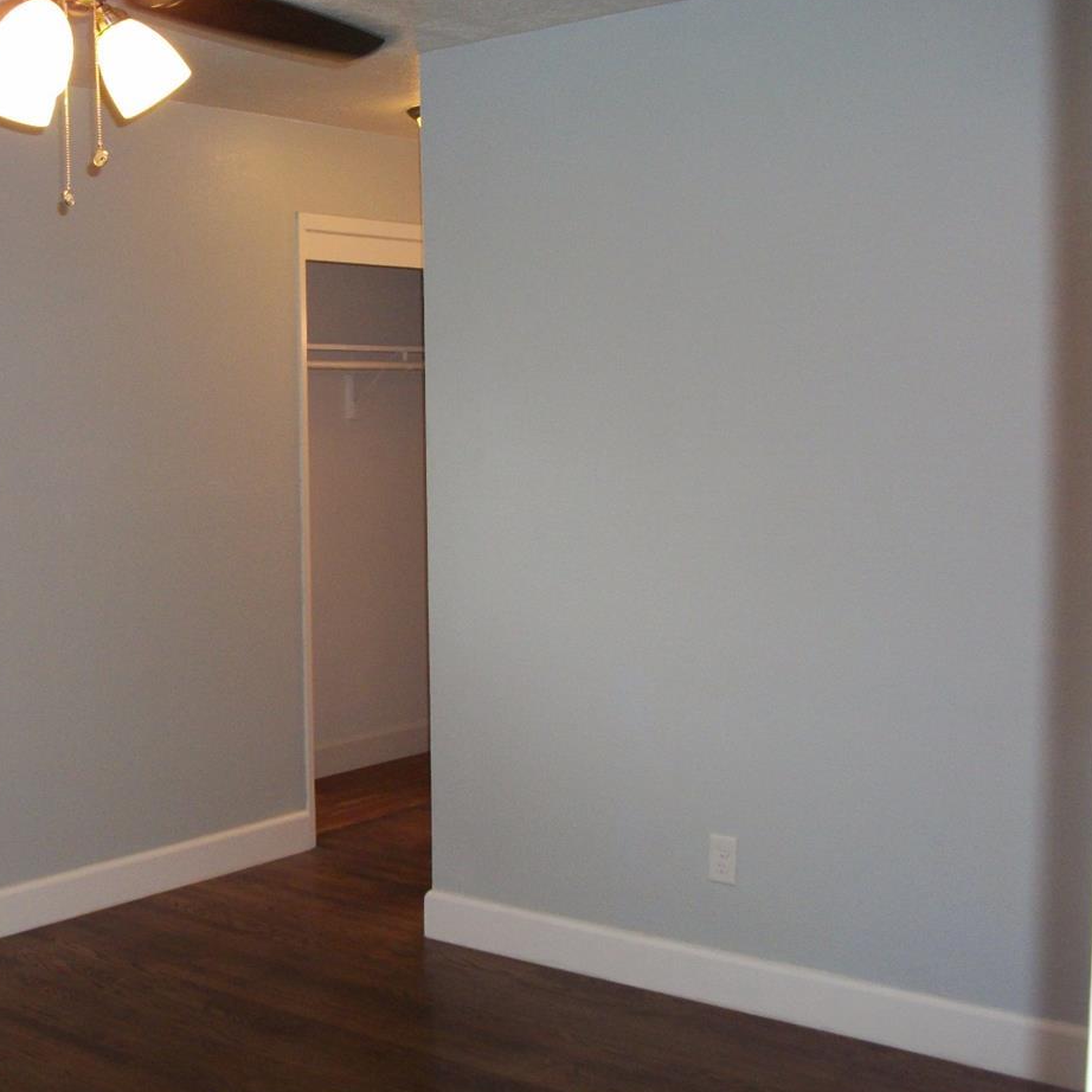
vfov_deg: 36.8
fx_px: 1642
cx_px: 225
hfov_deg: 35.6
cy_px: 592
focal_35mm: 46
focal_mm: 5.7
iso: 160
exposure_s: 1/60
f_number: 2.9
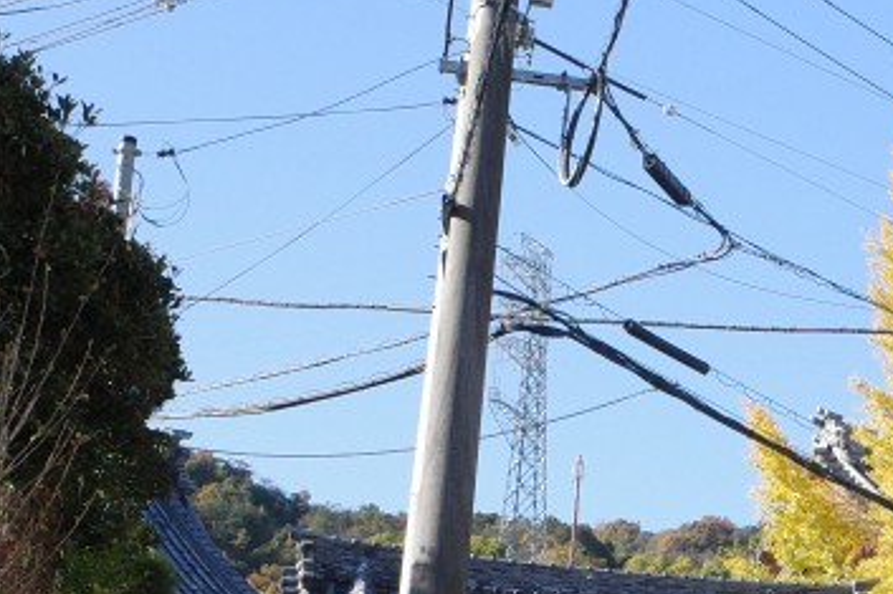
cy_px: 779
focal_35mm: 119
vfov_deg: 11.2
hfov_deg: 16.8
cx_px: 944
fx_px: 2950
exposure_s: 1/1000
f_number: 5.6
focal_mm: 18.3
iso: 640
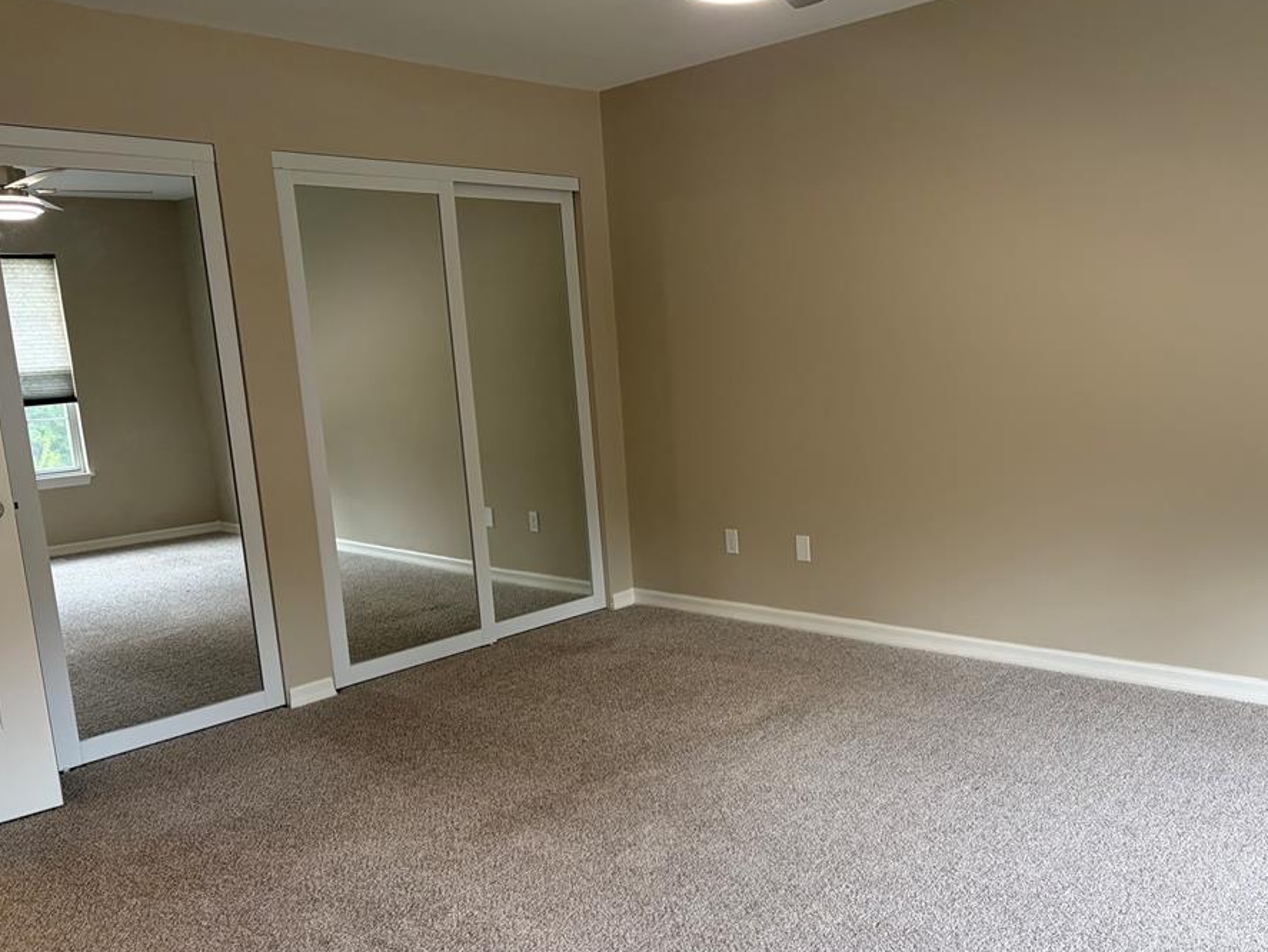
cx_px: 706
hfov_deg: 59.8
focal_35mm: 30
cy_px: 533
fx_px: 1099
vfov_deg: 46.7
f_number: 1.6
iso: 125
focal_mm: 5.96
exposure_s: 1/68
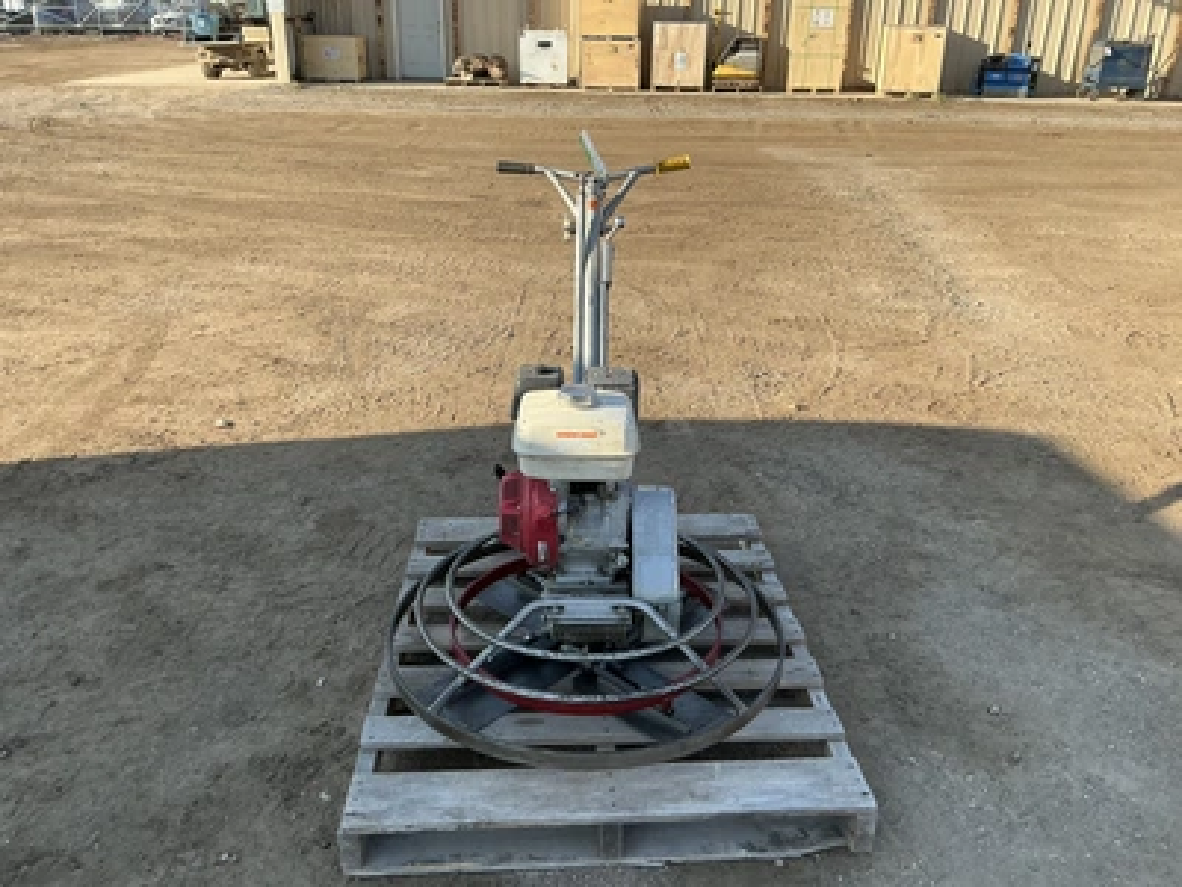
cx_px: 591
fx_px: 956
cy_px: 444
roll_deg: -0.3
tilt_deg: -24.1
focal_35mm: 28
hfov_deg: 63.4
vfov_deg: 49.7
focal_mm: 3
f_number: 1.8
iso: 25
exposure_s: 1/606
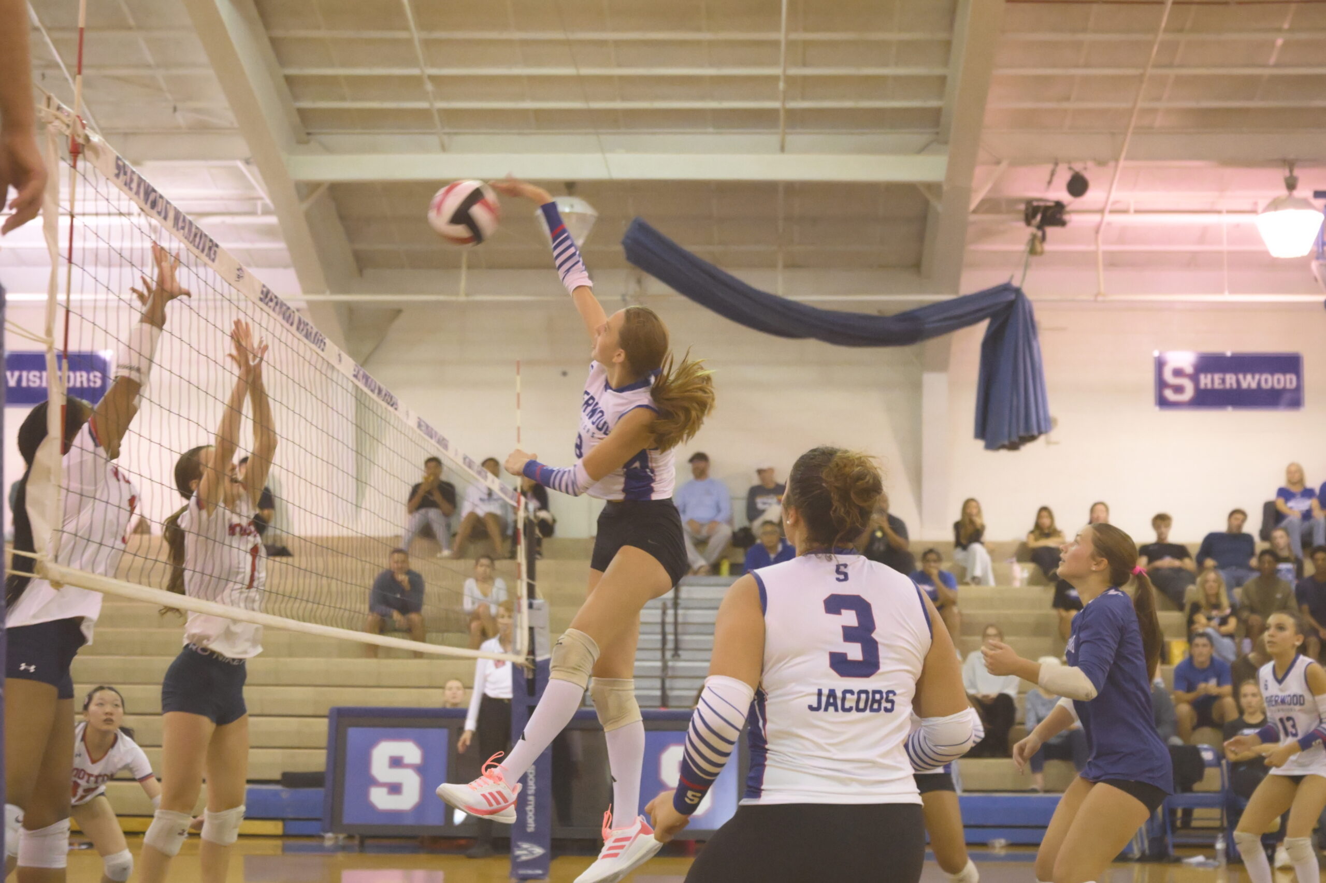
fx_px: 2320
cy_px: 442
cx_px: 663
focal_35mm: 63
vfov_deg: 21.6
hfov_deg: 31.9
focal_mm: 42
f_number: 2.8
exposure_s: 1/500
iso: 8000
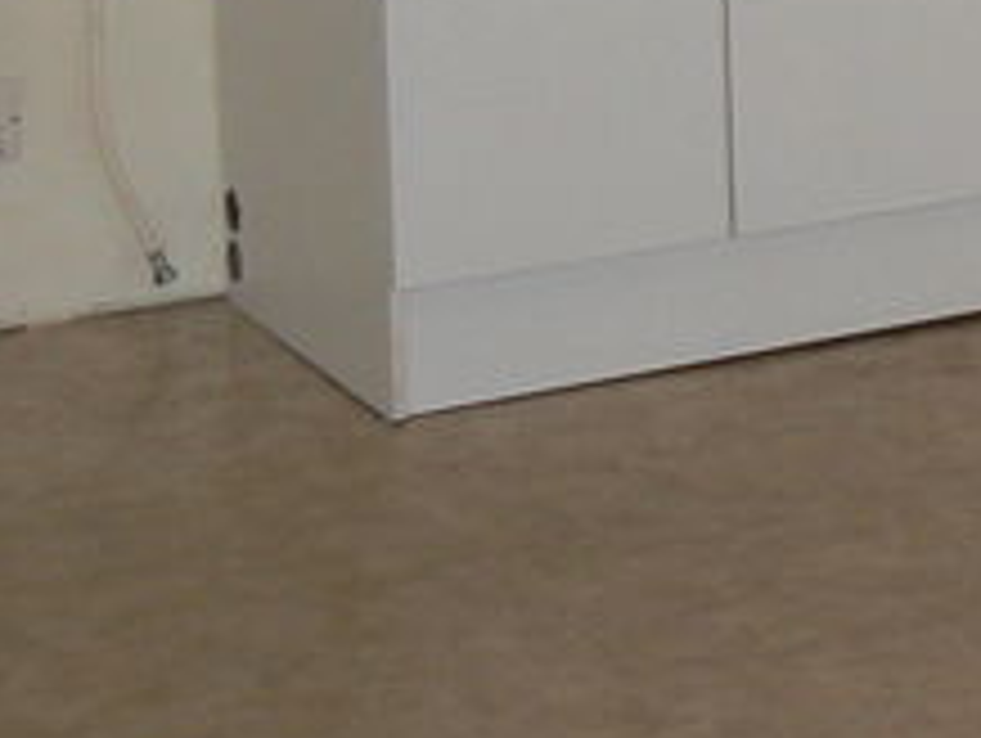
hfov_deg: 11.0
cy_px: -828
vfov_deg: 8.5
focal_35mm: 165
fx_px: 4681
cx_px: 1881
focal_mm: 6
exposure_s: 1/30
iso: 100
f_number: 2.8
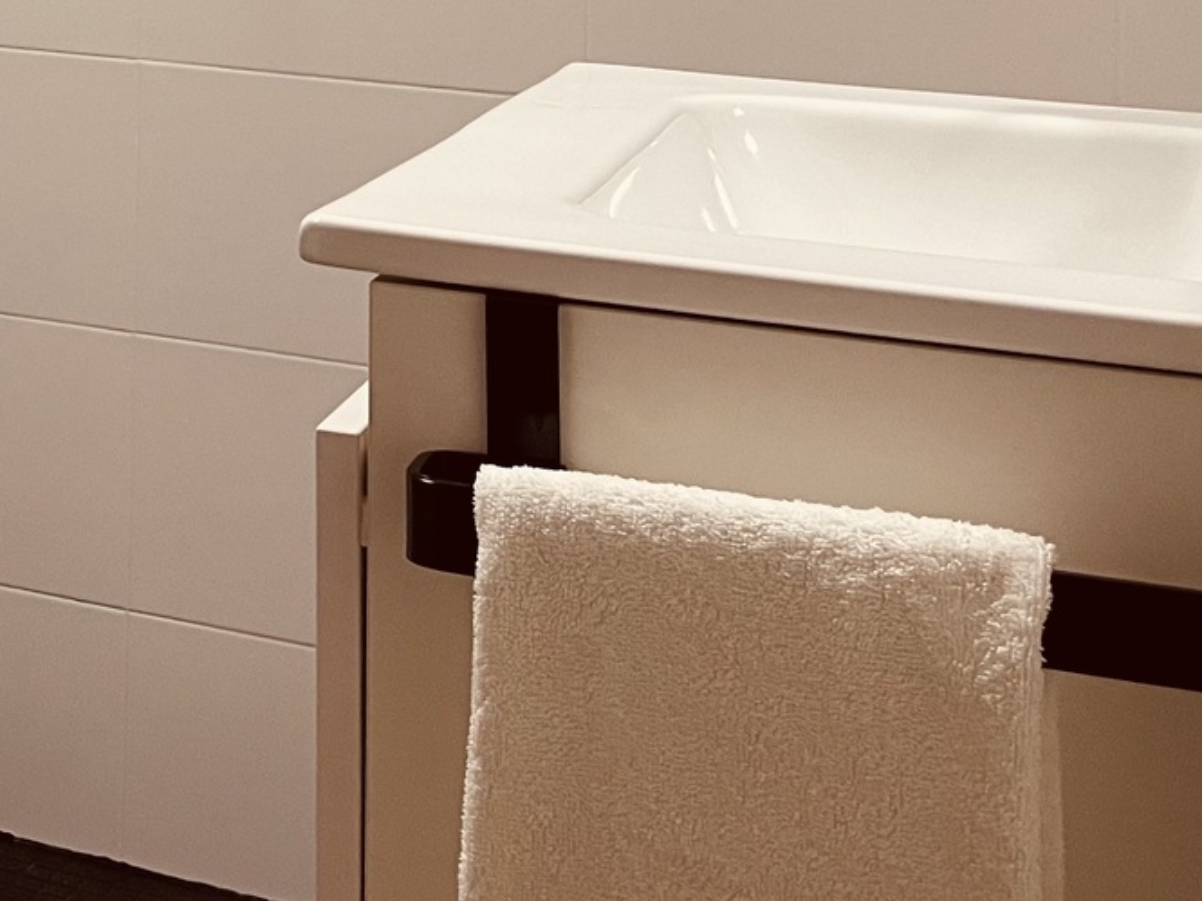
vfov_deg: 18.0
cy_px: -363
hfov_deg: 23.4
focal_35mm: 75
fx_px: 2603
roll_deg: -1.7
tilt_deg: +3.0
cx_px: -307
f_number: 1.6
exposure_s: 1/50
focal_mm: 4.2
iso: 80
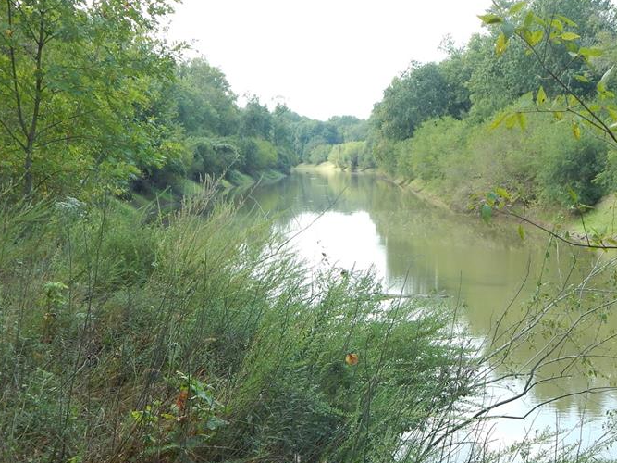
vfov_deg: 22.2
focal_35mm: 66
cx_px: 388
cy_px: 298
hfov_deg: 29.3
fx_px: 1176
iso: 125
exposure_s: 1/200
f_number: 3.6
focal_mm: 7.7
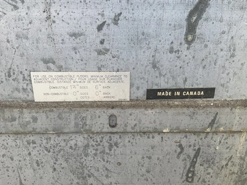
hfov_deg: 61.7
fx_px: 207
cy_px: 92
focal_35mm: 29
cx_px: 124
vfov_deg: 48.2
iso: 25
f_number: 1.8
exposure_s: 1/297
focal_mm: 3
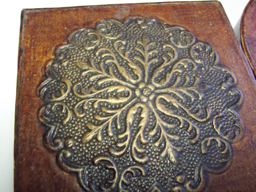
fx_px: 274
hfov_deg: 50.1
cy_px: 96
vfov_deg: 38.7
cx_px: 128
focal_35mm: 37
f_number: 2.8
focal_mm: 5.6
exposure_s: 1/15
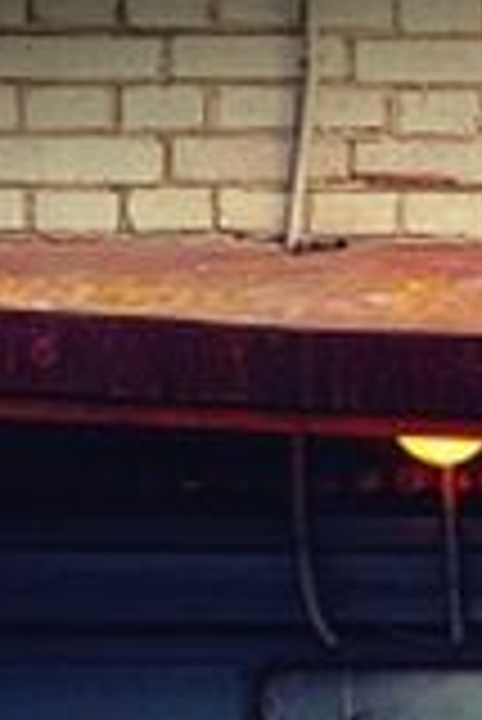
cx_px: 1626
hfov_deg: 3.2
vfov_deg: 4.8
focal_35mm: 422
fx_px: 8456
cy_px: 1181
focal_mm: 50
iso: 320
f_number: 9
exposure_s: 1/50
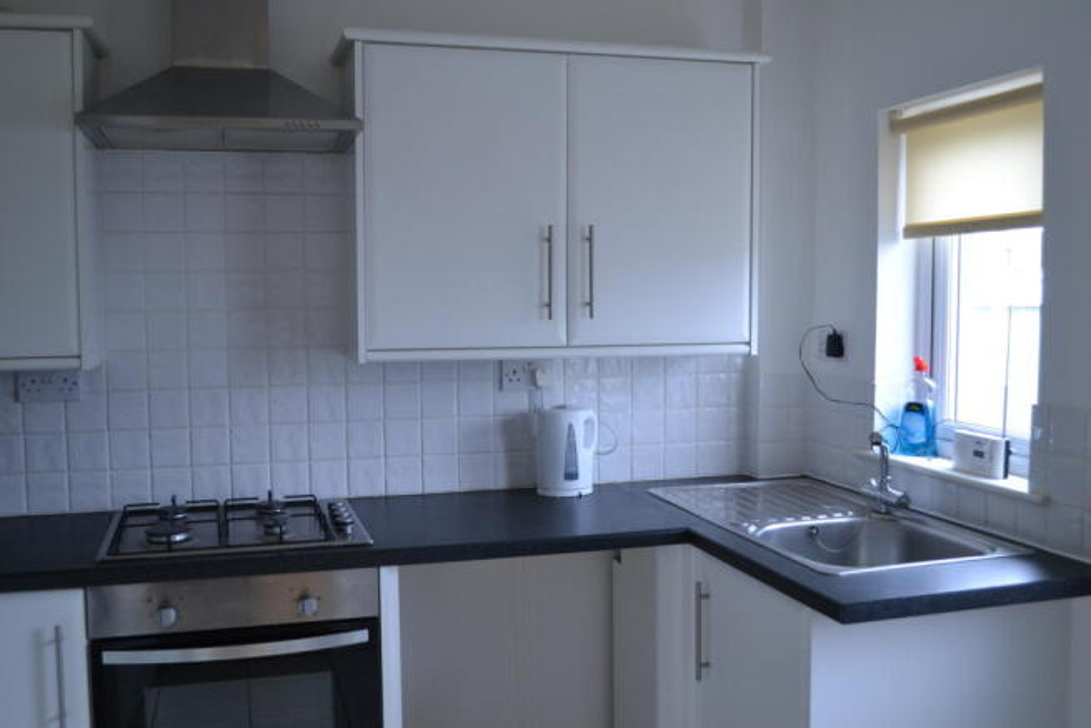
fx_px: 1091
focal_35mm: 36
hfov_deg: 53.1
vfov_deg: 36.9
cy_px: 364
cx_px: 546
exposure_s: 1/60
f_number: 4
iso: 560
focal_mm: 24
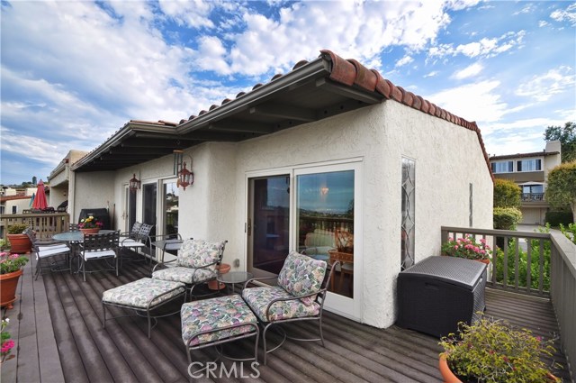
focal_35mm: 15
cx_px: 288
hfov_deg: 100.5
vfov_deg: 77.2
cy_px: 192
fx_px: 240
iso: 360
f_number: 11
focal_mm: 10
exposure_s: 1/200
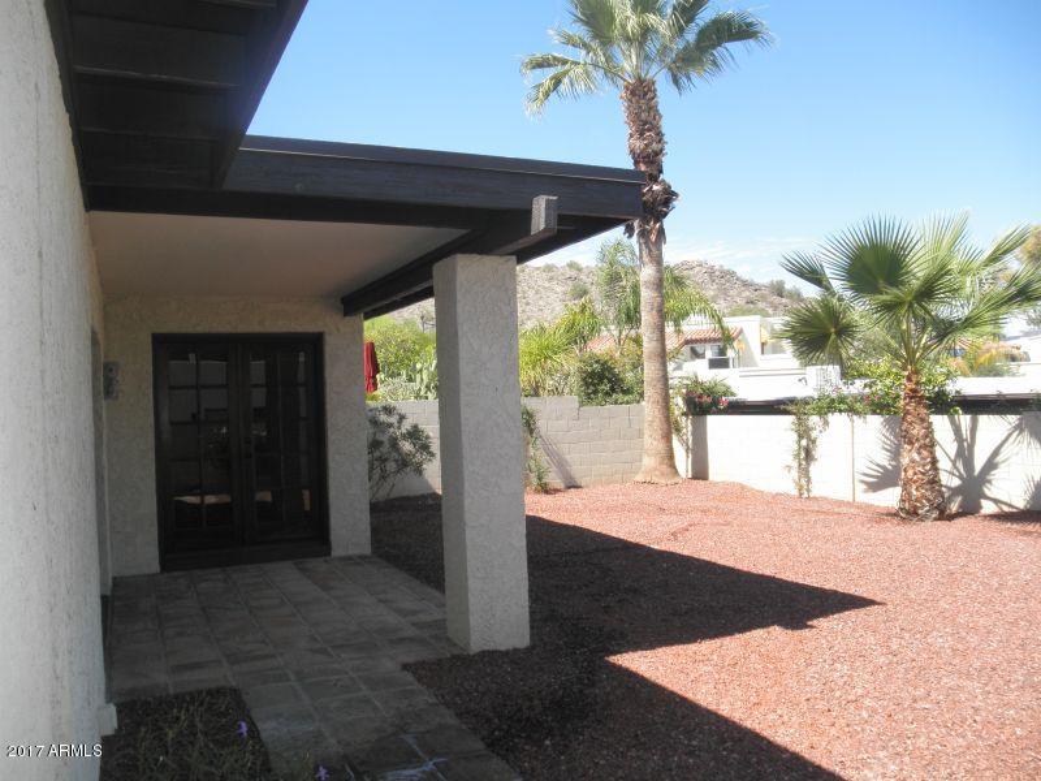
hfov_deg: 63.4
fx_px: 842
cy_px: 390
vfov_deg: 49.7
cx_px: 520
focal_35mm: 28
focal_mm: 5
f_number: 3
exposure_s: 1/500
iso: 64
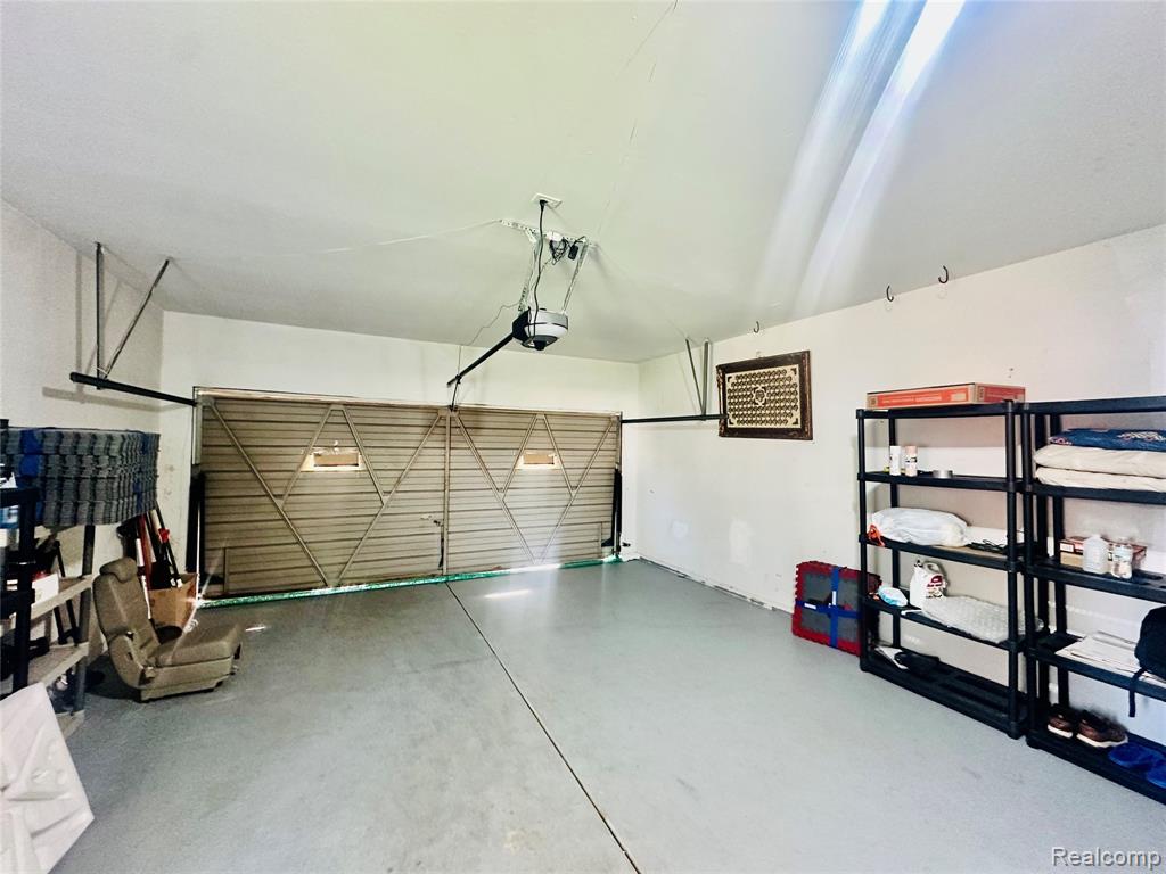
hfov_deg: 102.1
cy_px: 437
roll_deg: -1.3
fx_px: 472
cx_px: 583
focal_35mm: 14
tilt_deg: +1.0
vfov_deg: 85.7
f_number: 2.2
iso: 500
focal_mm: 2.22
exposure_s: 1/60
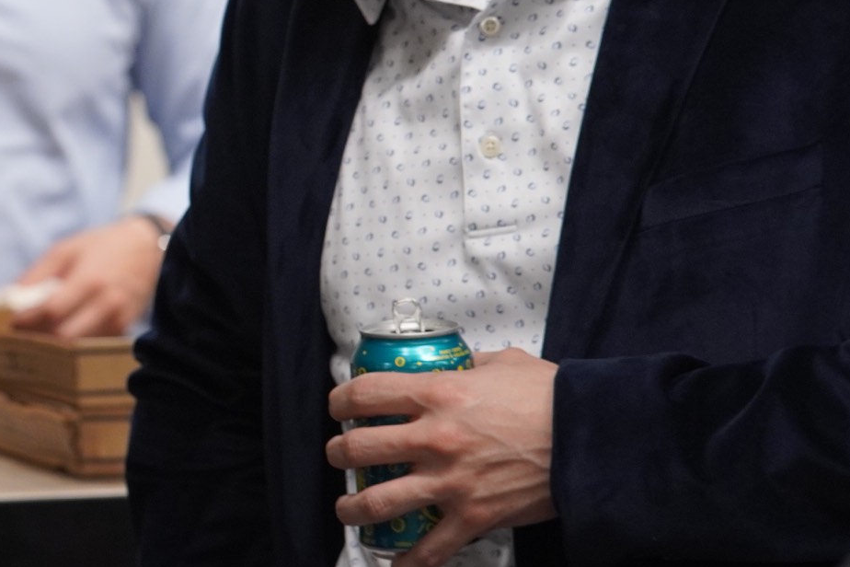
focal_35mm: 292
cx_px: -225
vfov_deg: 4.7
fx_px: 6901
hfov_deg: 7.0
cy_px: 40
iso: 800
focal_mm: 75
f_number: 4
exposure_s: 1/160
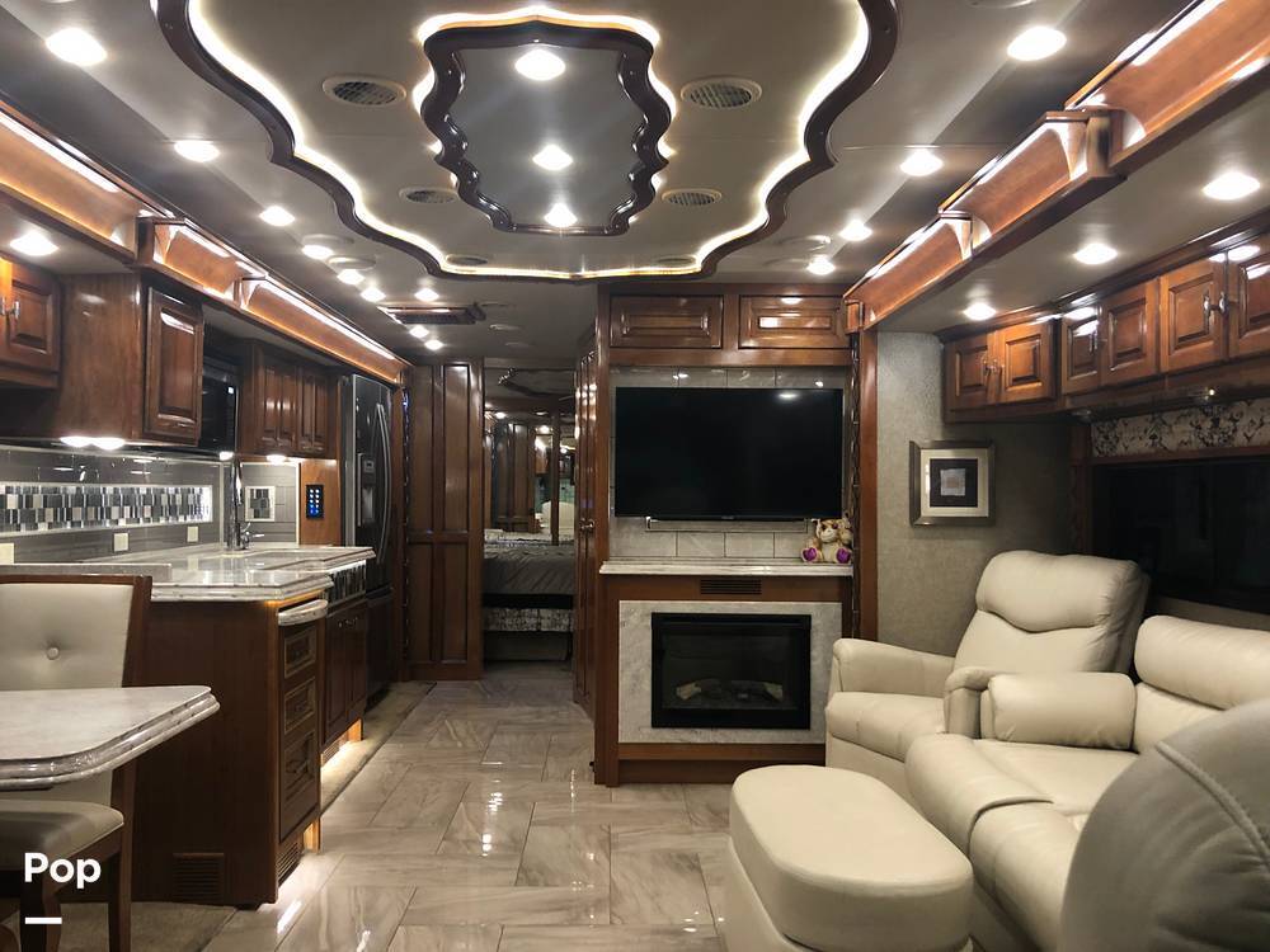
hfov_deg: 63.4
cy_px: 476
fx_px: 1027
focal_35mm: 28
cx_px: 635
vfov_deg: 49.7
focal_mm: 3.99
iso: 40
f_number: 1.8
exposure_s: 1/15
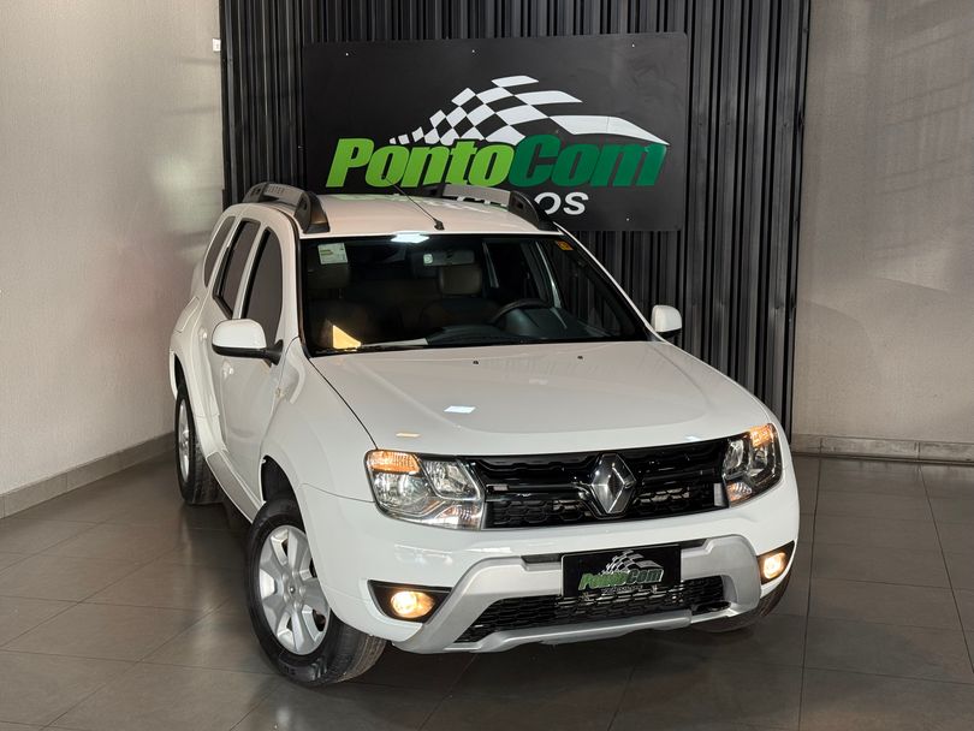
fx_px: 1351
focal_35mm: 48
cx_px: 487
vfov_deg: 30.3
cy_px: 366
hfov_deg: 39.6
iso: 100
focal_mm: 6.76
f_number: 1.78
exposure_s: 1/60
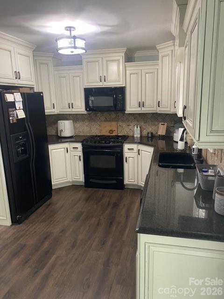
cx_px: 112
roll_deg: +3.3
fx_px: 224
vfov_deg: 67.3
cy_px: 150
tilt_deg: -13.6
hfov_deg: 53.1
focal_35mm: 26
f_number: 1.8
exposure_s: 1/60
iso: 200
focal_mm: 4.25
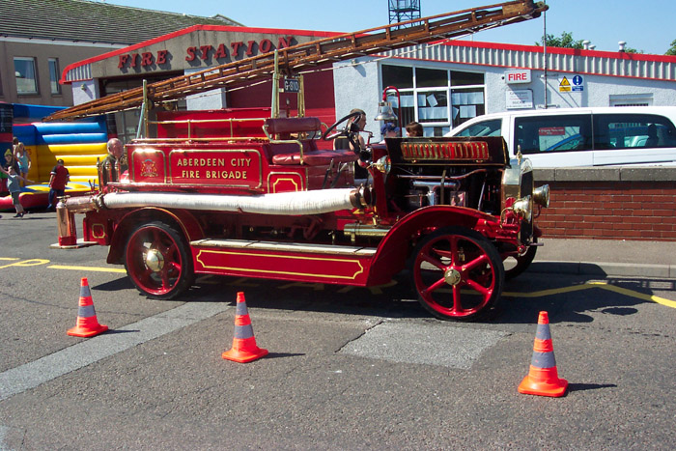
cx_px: 338
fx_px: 714
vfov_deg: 35.1
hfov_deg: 50.7
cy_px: 226
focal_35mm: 38
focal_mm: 8
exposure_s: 1/700
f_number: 4.8
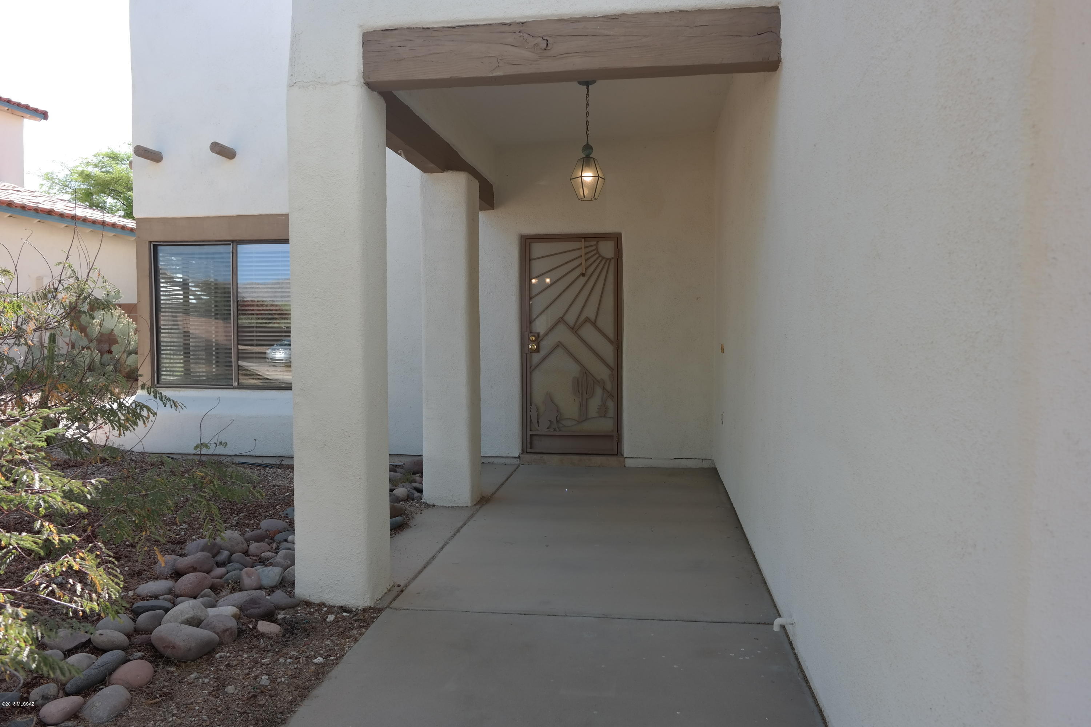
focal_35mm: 24
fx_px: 727
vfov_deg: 53.1
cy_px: 364
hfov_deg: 73.7
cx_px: 546
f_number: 4
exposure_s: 1/180
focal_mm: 16
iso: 100
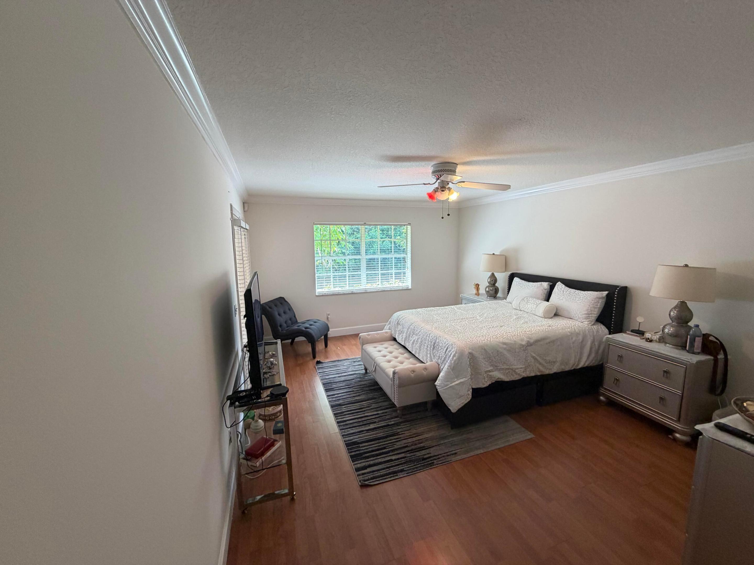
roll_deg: +2.3
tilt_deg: -7.5
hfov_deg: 102.1
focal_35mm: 14
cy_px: 282
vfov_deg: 85.7
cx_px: 377
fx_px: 305
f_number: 2.2
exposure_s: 1/60
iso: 160
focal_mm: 2.22
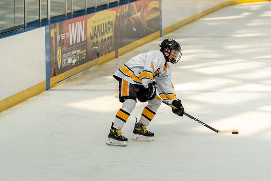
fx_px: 1374
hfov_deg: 11.3
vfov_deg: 7.5
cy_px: 92
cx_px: 116
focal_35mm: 182
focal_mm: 102
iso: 800
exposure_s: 1/1600
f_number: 3.5
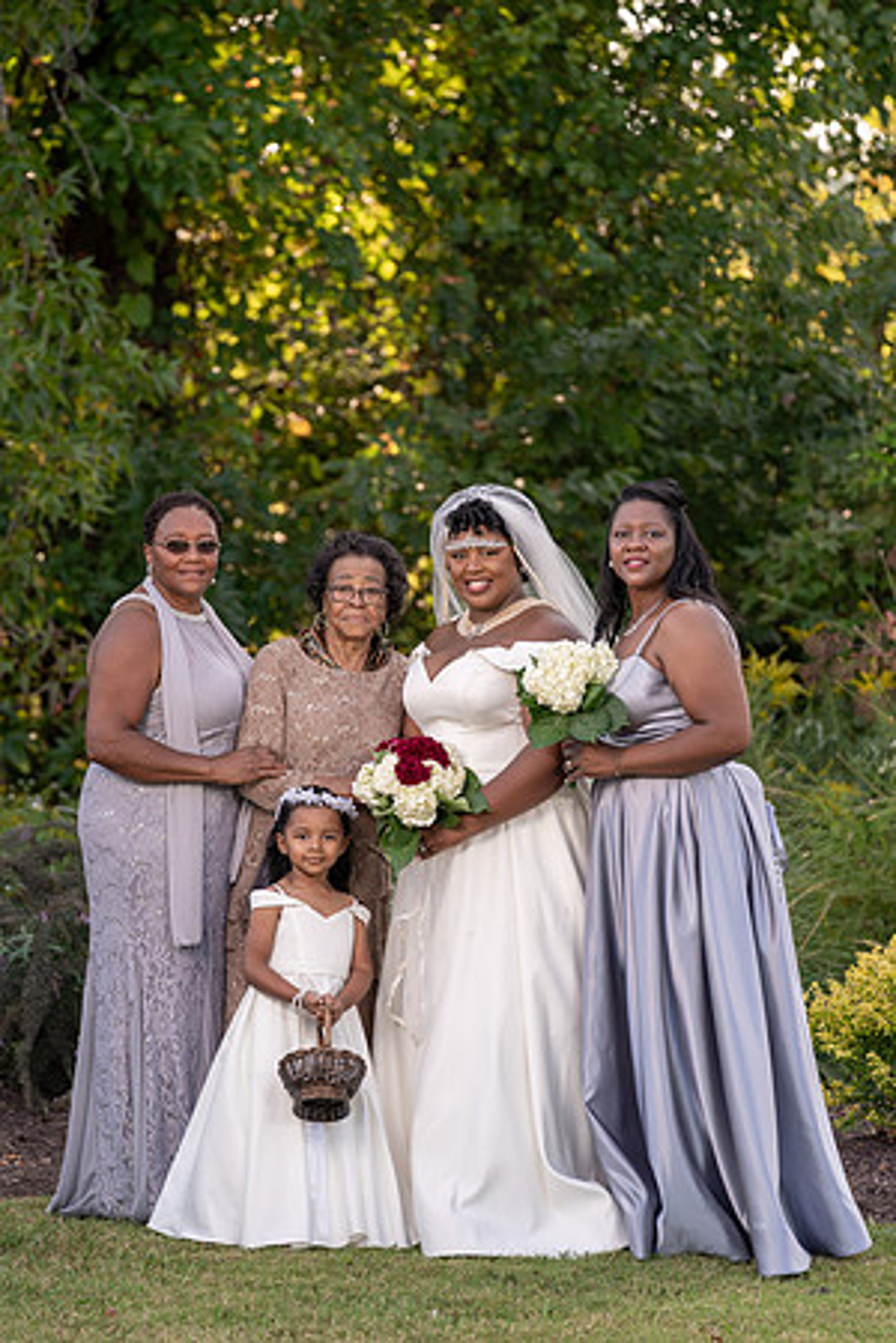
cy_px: 672
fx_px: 6981
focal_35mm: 187
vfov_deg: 11.0
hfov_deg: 7.3
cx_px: 448
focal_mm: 187
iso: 100
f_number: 4.5
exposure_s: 1/200
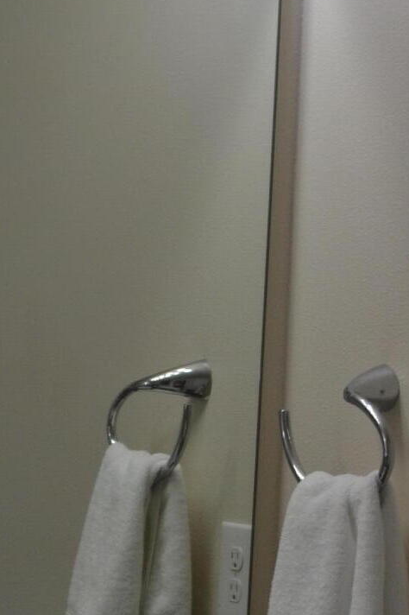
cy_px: 381
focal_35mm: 118
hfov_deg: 11.3
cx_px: -144
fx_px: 2013
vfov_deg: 17.3
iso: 360
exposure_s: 1/125
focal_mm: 28
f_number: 5.6
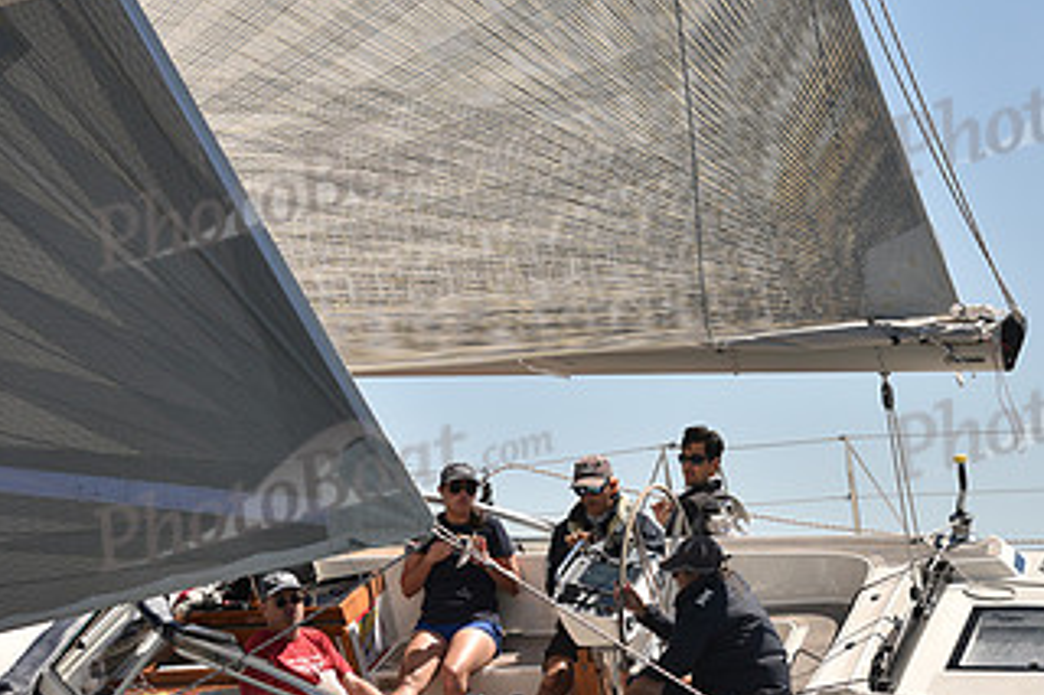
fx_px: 3681
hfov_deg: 16.1
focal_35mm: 127
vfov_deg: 10.7
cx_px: 724
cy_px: 612
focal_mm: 70
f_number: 4
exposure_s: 1/1600
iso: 250
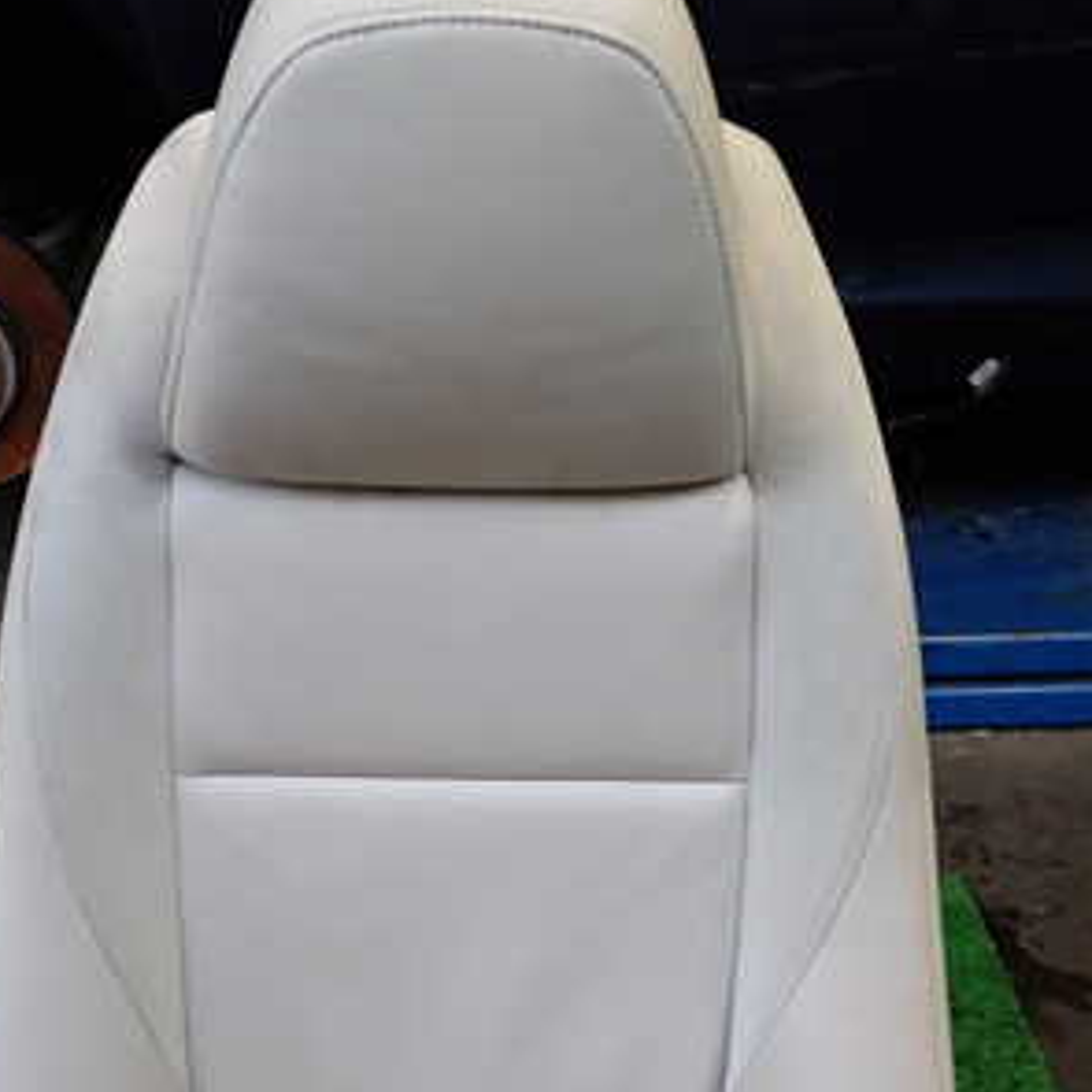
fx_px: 1927
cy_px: 655
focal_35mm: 54
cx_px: 466
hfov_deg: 31.6
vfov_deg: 31.5
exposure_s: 1/60
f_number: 2.3
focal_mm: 5.4
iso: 250
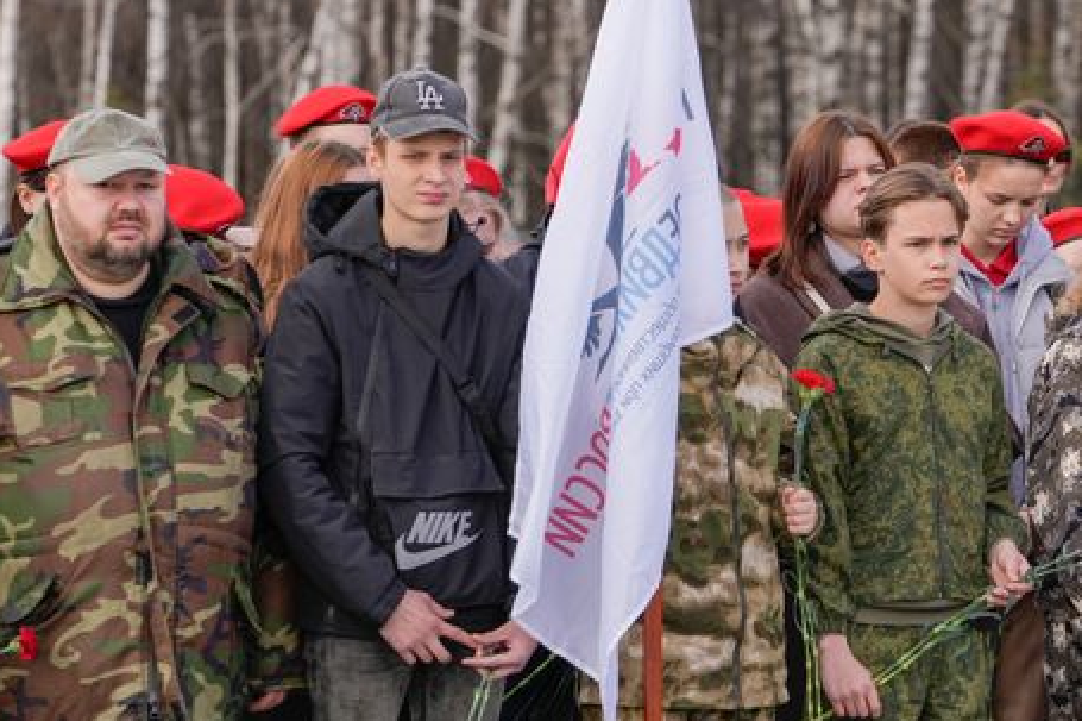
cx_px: 735
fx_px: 6940
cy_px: 300
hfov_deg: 8.9
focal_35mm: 231
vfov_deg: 5.9
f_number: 5.6
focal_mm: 150
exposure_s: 1/1000
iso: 320
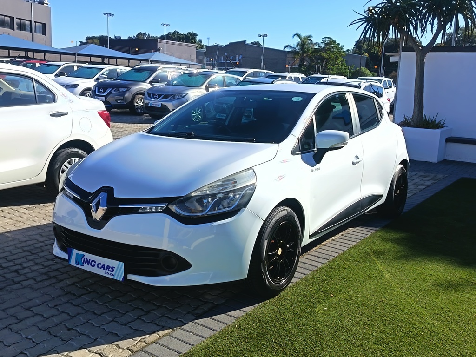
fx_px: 495
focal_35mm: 36
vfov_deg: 39.7
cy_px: 178
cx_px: 238
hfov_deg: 51.4
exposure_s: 1/722
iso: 100
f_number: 1.75
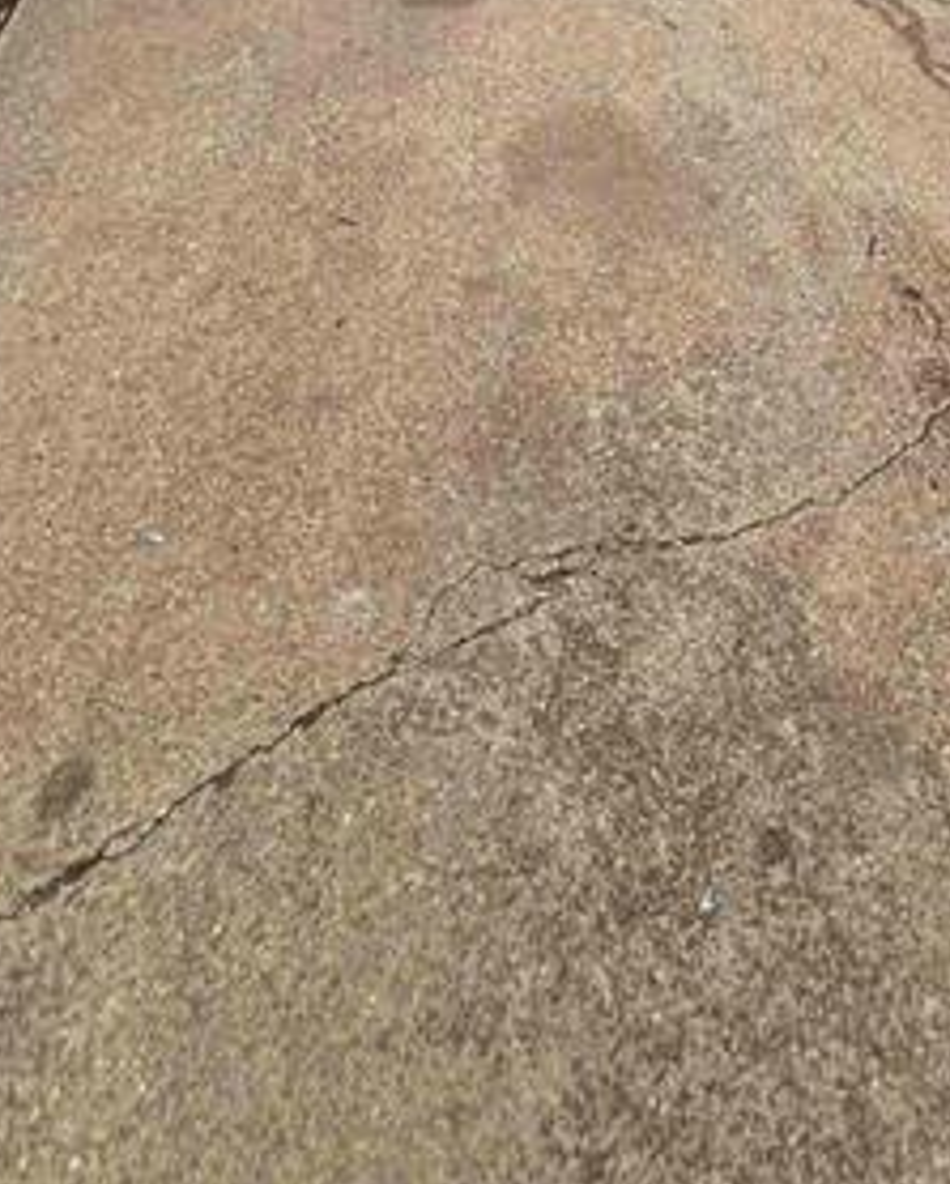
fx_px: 1228
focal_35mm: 35
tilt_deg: -1.8
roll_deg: +0.7
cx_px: 818
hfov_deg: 39.8
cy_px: -447
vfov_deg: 33.0
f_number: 1.8
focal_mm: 1.57
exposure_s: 1/1167
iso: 32
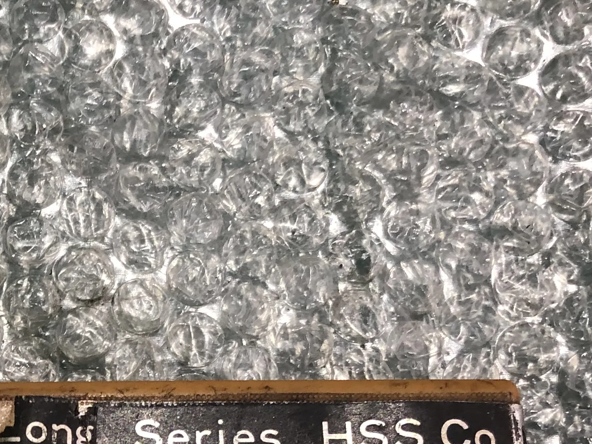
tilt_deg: -75.9
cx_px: -74
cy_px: 471
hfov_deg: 23.1
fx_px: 1351
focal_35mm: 79
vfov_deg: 18.1
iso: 40
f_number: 1.8
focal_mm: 3.99
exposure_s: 1/24
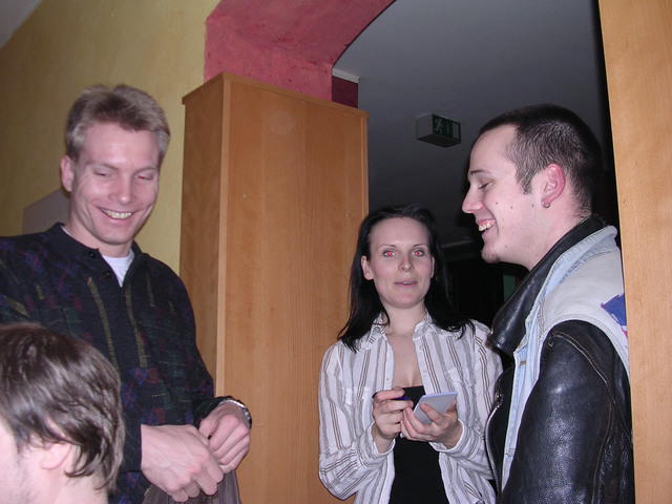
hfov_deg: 49.0
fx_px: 738
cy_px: 252
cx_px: 336
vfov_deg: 37.7
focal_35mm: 38
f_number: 2.8
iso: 142
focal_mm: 5.8
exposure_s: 1/60.1
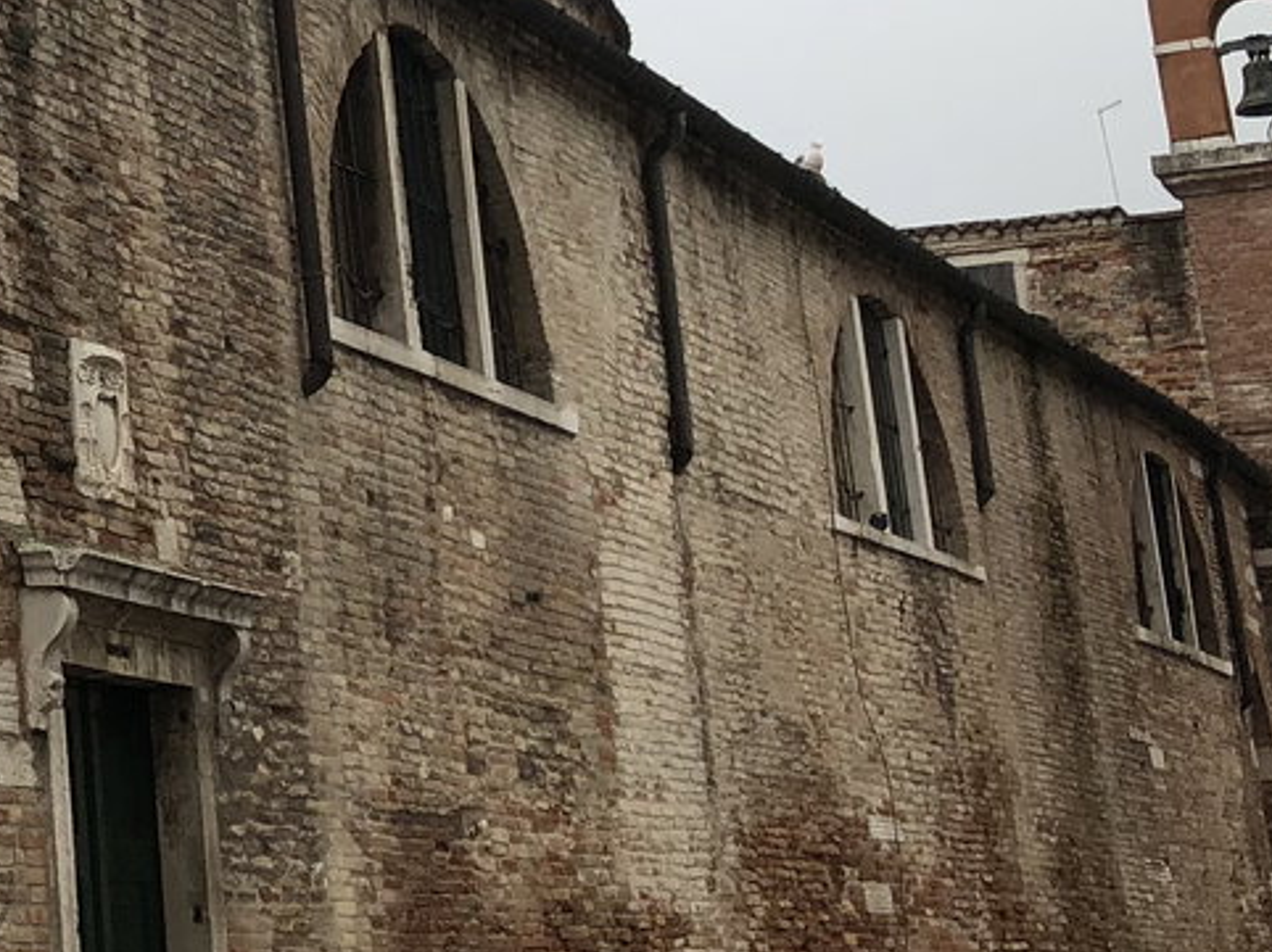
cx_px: -715
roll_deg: +0.2
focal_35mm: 93
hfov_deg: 18.4
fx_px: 3416
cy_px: 79
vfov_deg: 15.7
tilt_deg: +15.5
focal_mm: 3.99
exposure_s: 1/448
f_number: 1.8
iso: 20
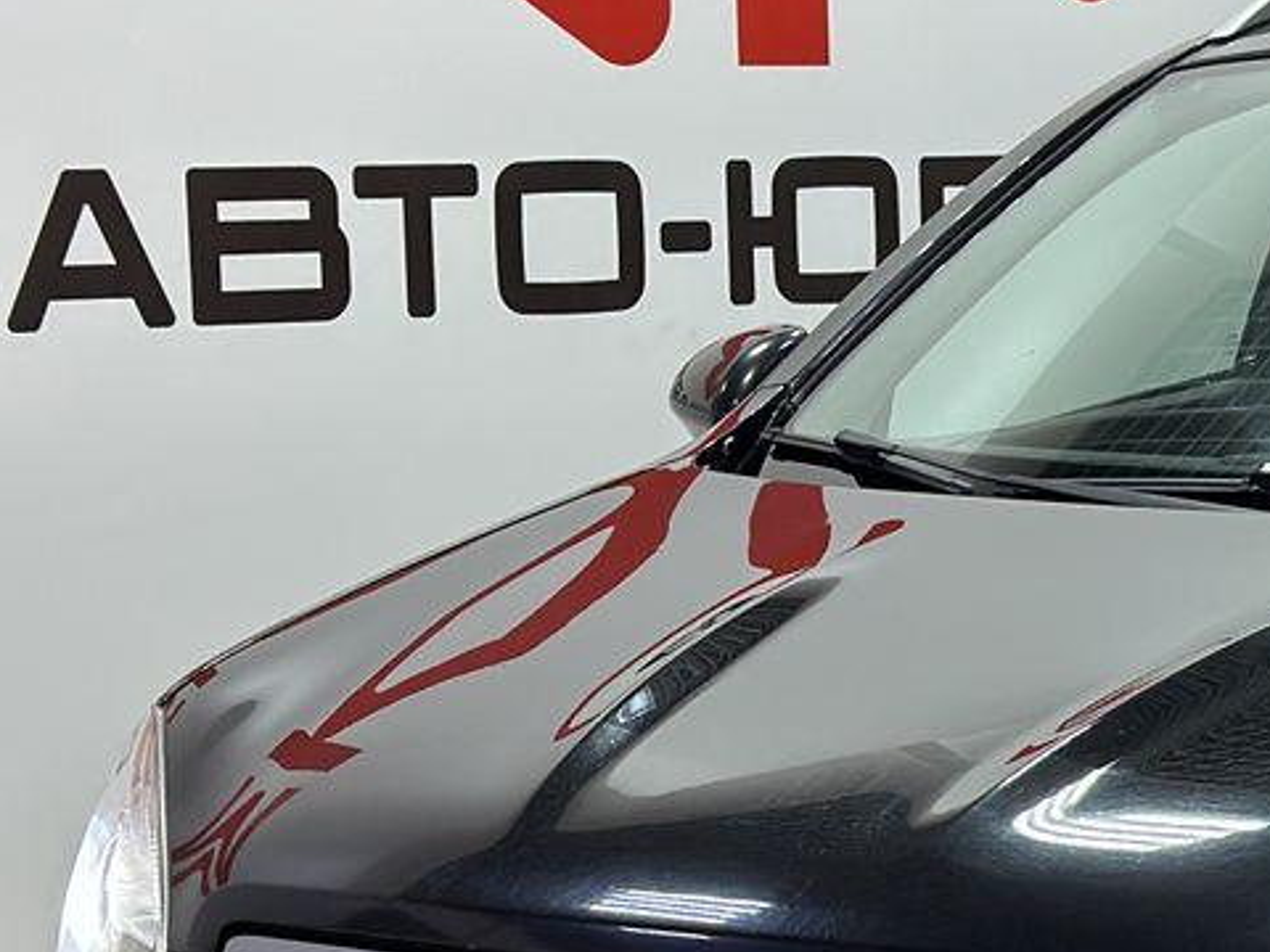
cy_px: 865
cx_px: 1479
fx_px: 5283
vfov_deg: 10.2
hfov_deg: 13.4
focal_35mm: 144
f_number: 1.78
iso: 100
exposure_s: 1/100
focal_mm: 6.86
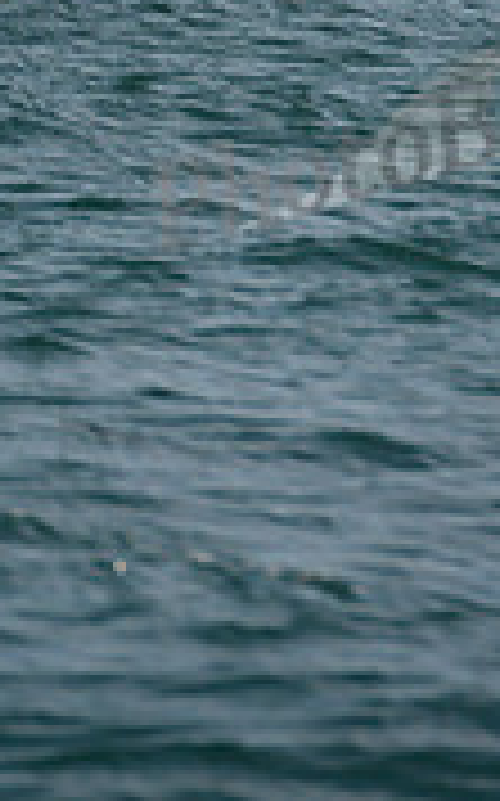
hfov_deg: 2.0
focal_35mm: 666
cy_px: -490
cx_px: -83
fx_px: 14544
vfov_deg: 3.1
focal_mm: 200
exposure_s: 1/800
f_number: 7.1
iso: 400
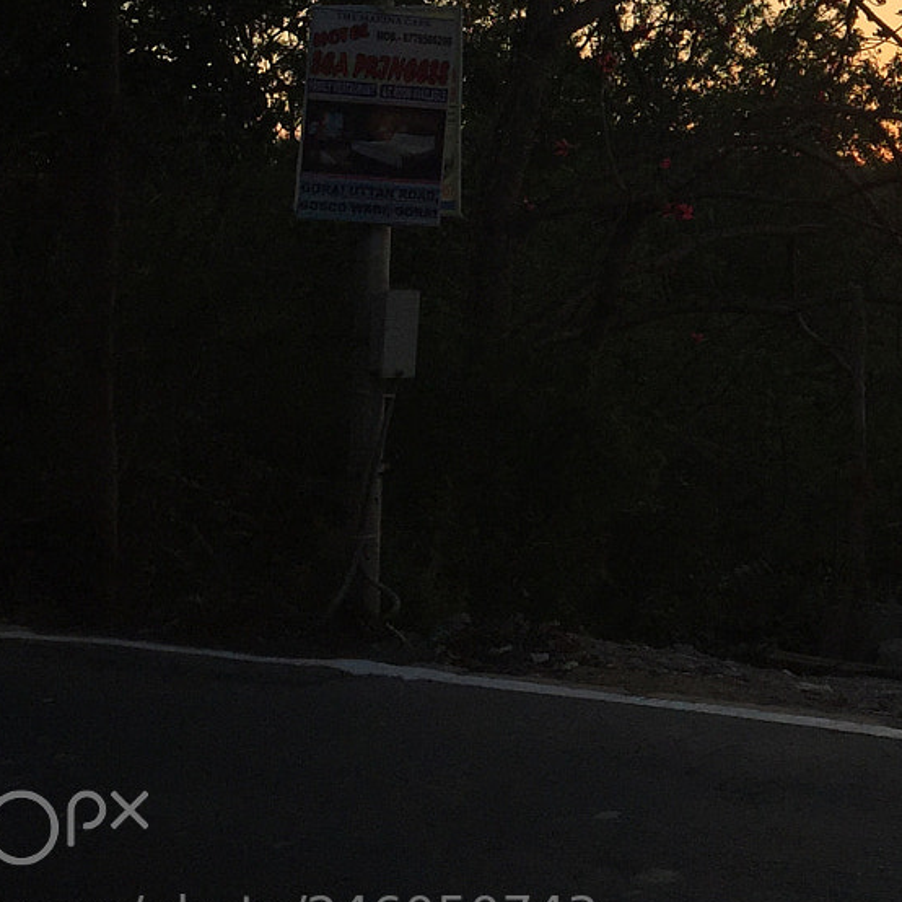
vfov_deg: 22.7
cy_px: 65
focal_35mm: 74
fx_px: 2182
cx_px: 1047
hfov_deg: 21.8
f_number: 2.2
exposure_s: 1/842
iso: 32
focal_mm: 4.15
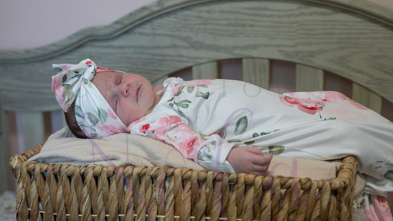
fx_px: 552
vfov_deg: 22.6
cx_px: 192
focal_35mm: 53
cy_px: 119
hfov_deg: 39.2
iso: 3200
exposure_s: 1/320
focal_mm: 48
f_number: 4.5
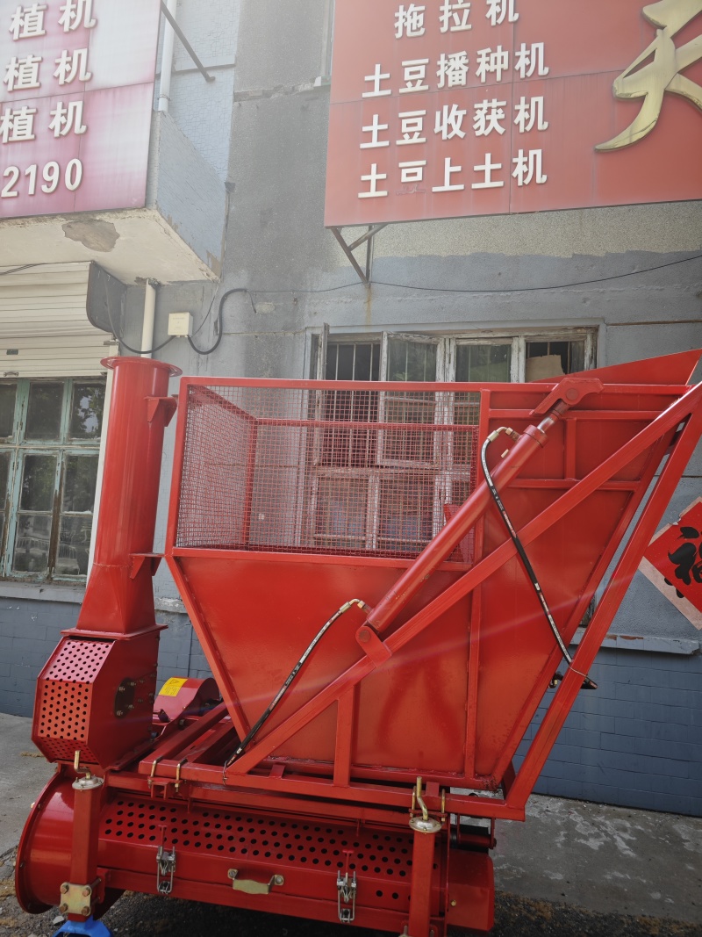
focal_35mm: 23
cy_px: 468
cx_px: 351
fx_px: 622
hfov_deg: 58.9
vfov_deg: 73.9
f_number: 1.9
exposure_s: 1/264
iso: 50
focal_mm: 8.7
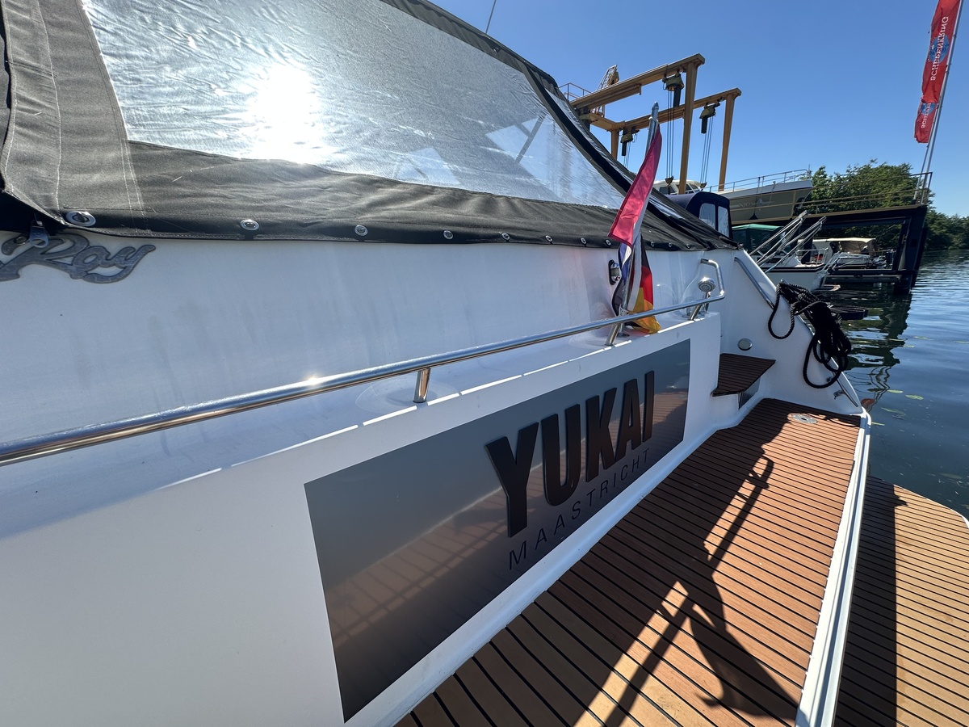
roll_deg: +2.6
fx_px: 392
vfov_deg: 85.7
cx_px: 484
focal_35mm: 14
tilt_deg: -14.4
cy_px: 364
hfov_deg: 102.1
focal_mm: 2.22
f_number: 2.2
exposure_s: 1/842
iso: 40
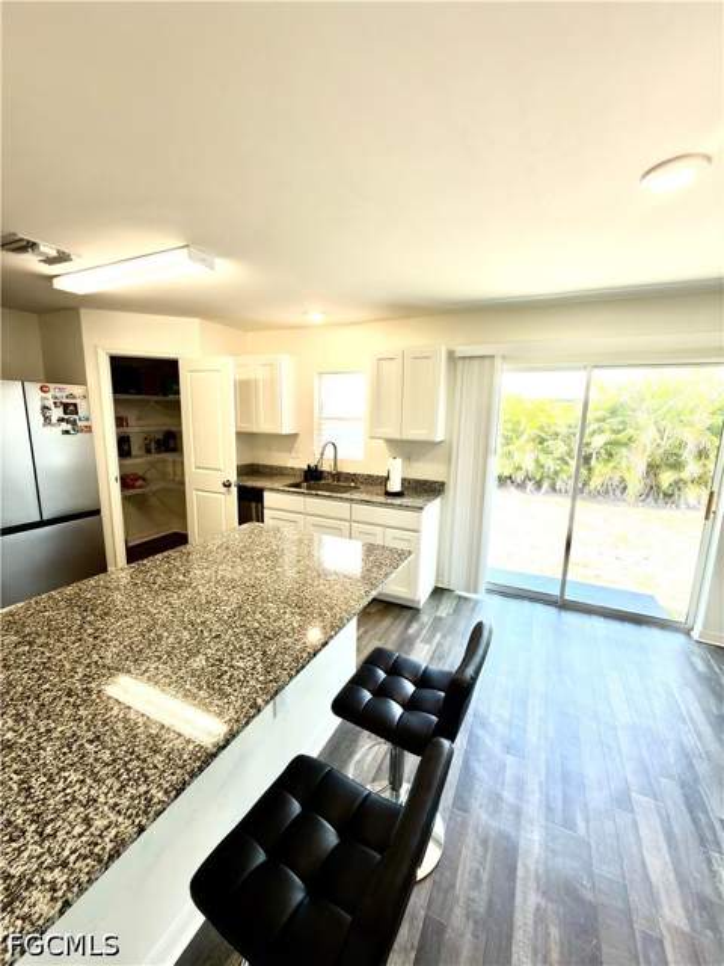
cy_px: 483
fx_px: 390
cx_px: 362
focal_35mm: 14
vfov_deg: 102.1
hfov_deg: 85.7
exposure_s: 1/60
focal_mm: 2.22
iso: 40
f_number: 2.2
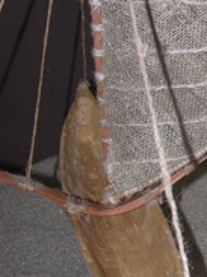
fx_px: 1006
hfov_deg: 11.3
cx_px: 299
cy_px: 80
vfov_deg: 15.6
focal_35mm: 126
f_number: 2.8
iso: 50
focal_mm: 9.2
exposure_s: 1/60.1
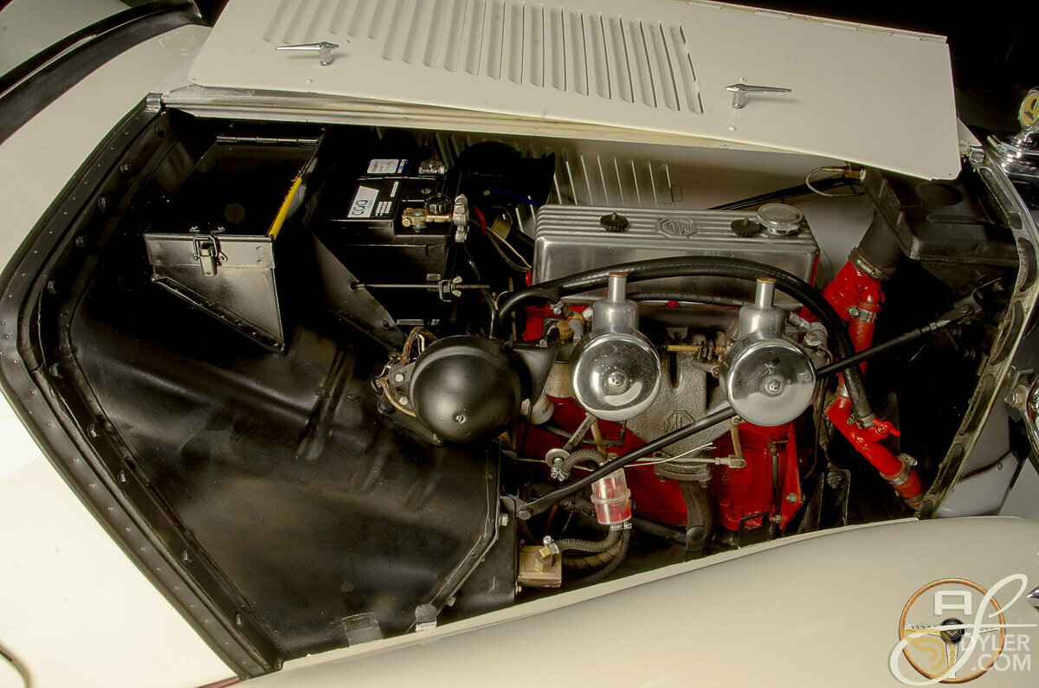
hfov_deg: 62.0
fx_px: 864
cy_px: 344
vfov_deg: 43.4
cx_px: 520
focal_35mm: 30
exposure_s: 2
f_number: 22
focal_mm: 20
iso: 250
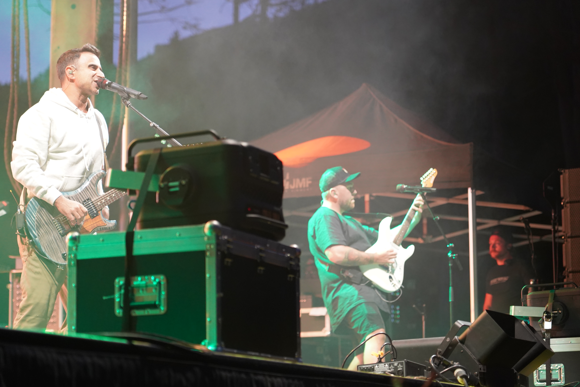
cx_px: 290
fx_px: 1692
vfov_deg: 13.0
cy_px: 194
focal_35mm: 105
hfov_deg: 19.5
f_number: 4
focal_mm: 105
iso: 3200
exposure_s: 1/160
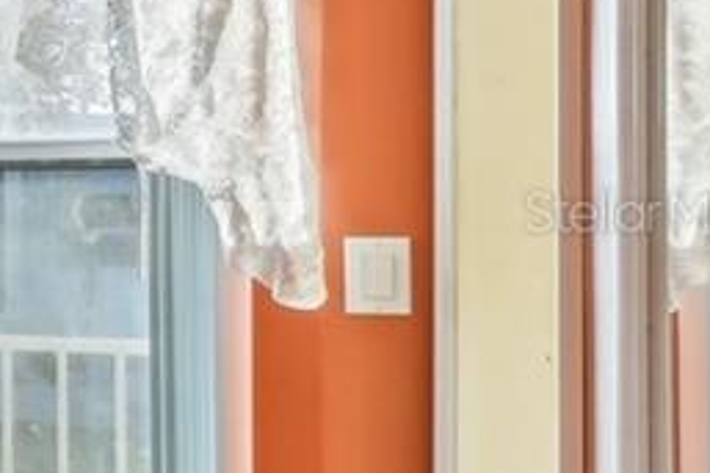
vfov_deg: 15.7
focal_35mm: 87
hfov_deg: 11.4
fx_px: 1715
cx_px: -1439
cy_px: 212
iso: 400
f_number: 8
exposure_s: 1/250
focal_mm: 14
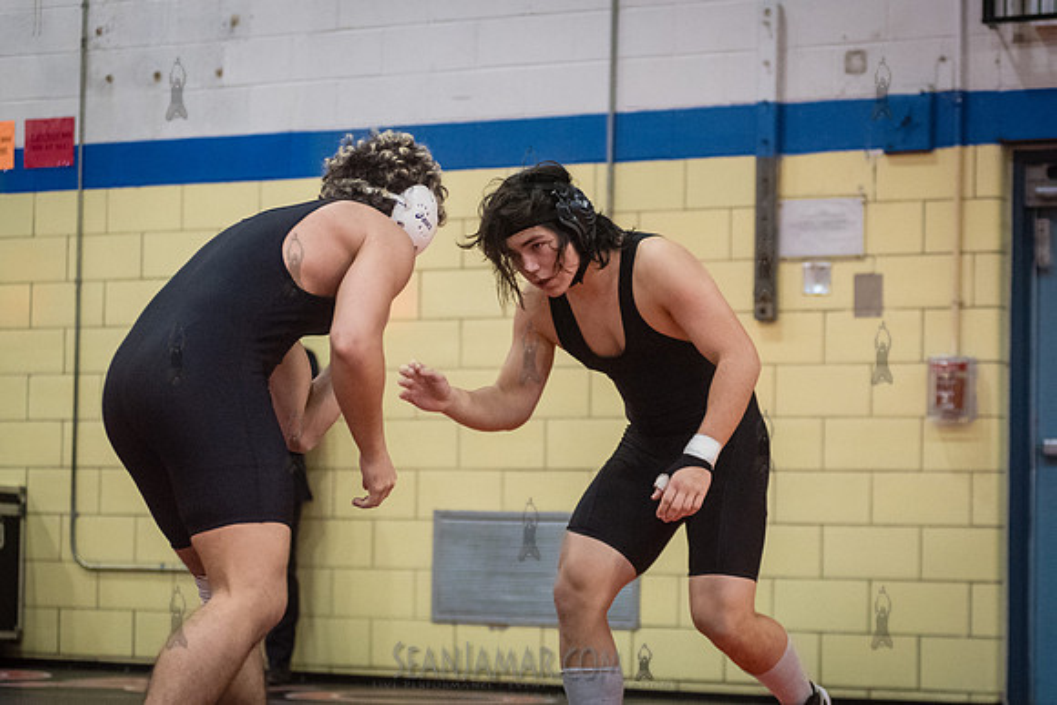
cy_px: 386
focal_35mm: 102
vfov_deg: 13.5
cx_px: 639
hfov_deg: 20.1
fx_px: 2983
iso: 8000
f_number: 3.2
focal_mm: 80
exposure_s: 1/500
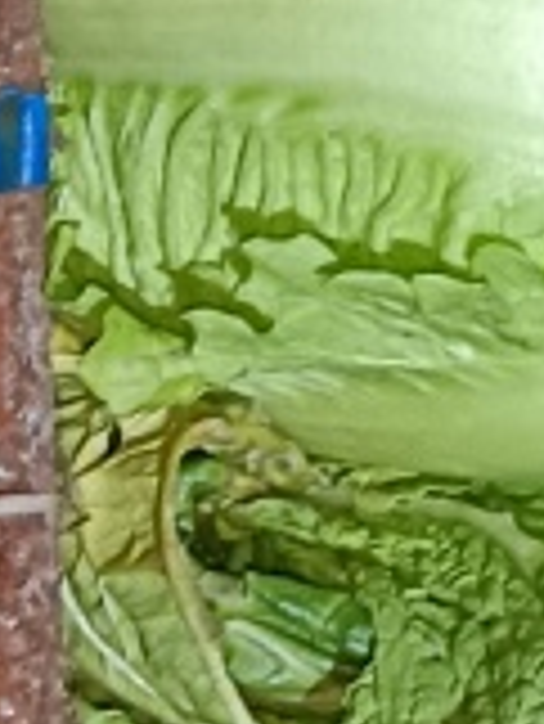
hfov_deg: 8.4
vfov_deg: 11.4
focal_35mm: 172
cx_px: 872
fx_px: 3599
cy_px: 146
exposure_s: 1/16.7
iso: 1623
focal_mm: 4.05
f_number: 1.8
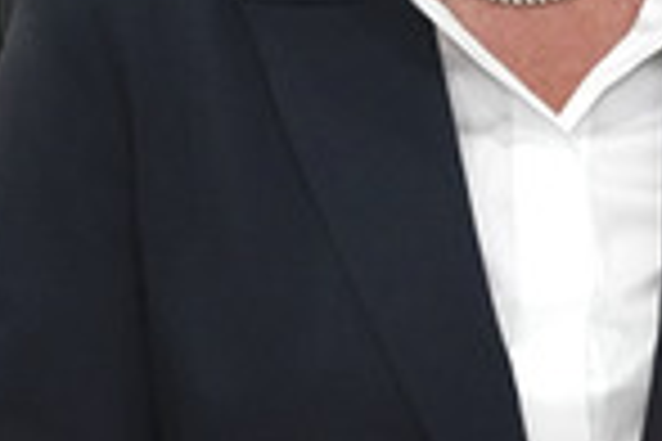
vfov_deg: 1.1
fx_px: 22451
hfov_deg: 1.7
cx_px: 549
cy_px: -216
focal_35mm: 1221
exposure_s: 1/400
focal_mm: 400
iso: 6400
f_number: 5.6
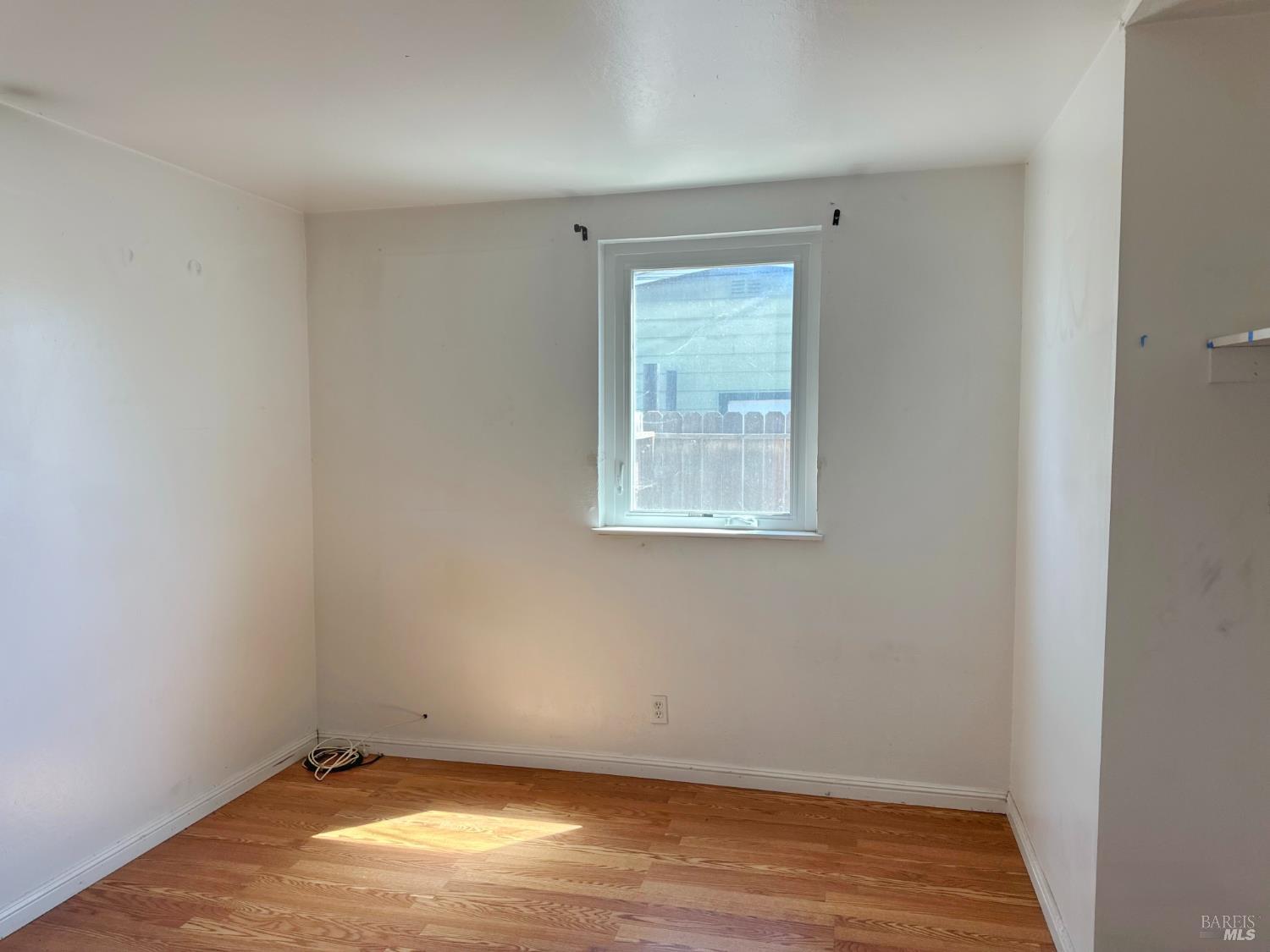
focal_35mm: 24
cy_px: 476
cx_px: 635
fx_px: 881
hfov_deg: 71.6
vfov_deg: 56.8
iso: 125
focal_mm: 6.86
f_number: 1.78
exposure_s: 1/121
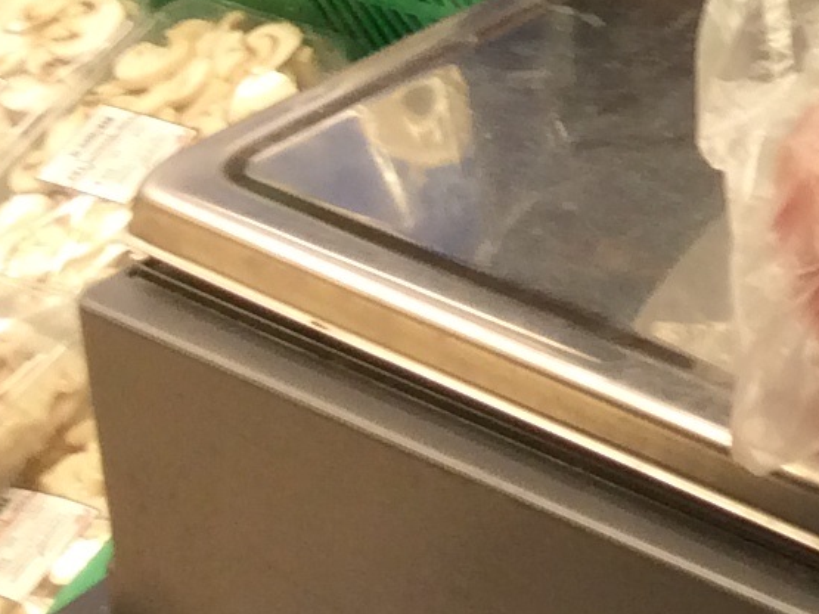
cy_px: -469
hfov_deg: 11.3
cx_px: 1774
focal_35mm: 154
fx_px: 3643
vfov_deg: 9.2
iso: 40
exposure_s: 1/24
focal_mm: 3.3
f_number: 2.4
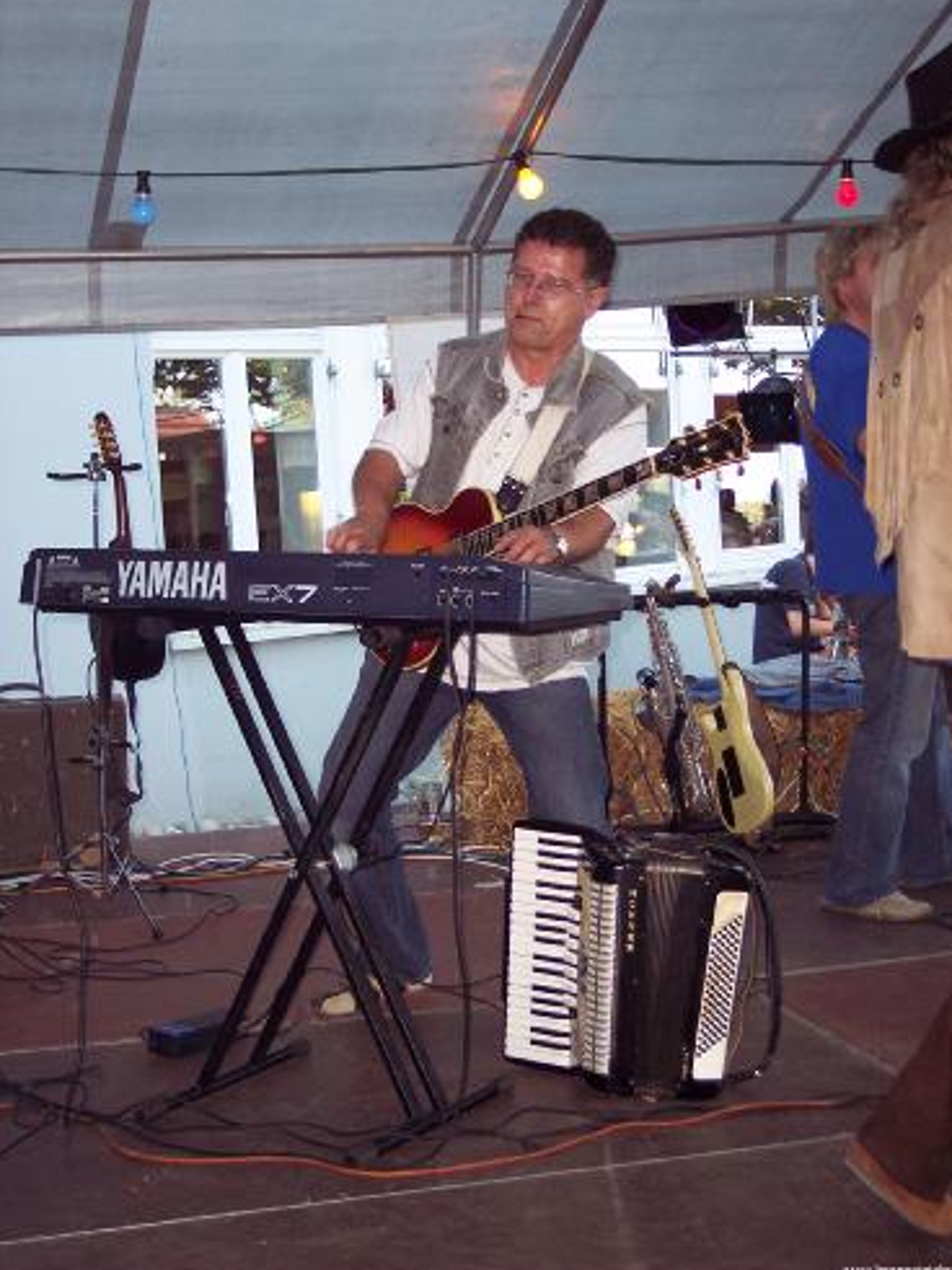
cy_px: 631
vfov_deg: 36.2
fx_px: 1944
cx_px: 482
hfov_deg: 27.5
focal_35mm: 53
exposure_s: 1/60
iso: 140
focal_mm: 10.7
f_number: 3.4
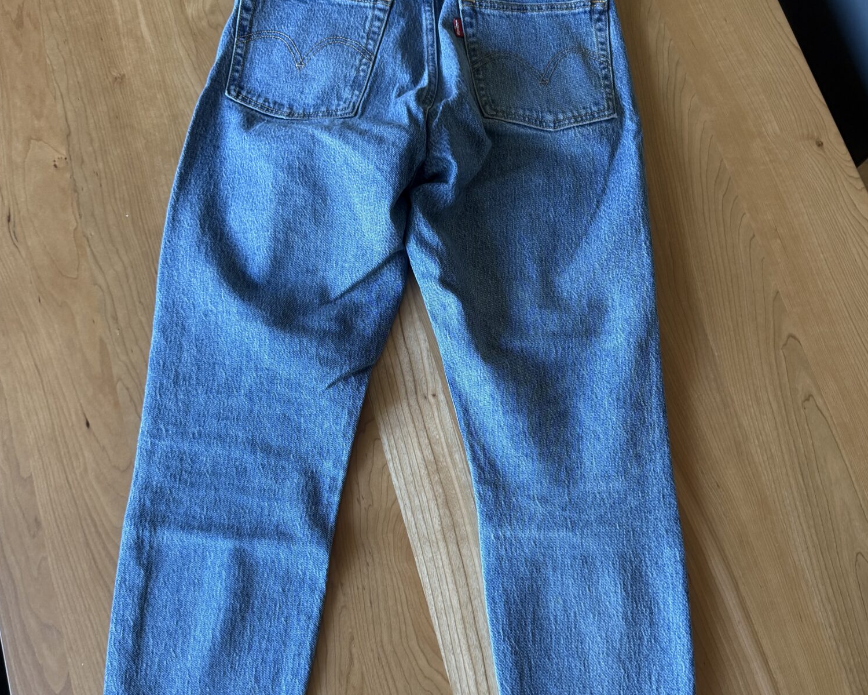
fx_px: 822
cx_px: 437
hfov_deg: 55.7
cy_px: 388
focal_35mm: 32
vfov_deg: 45.7
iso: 200
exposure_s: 1/71
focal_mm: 6.76
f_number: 1.78
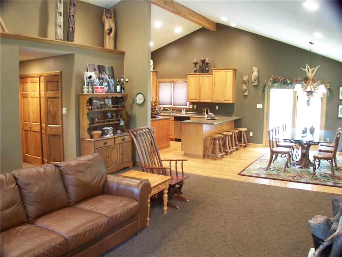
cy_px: 128
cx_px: 171
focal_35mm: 38
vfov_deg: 37.7
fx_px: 375
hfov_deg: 49.0
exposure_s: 1/3
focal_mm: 6.3
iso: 140
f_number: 2.8
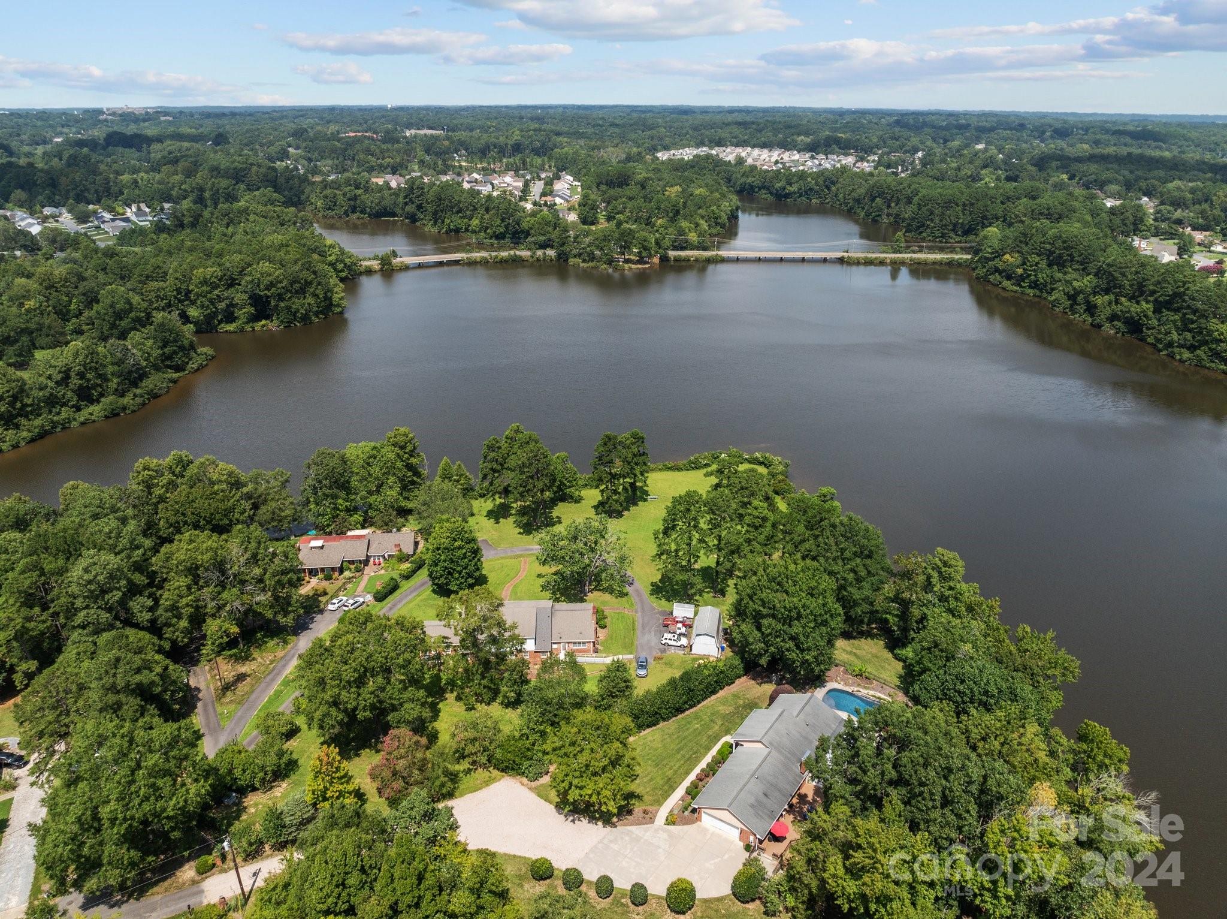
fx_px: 850
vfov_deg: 56.8
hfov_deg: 71.6
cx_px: 614
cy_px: 460
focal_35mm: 24
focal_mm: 12.29
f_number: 2.8
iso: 100
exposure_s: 1/320
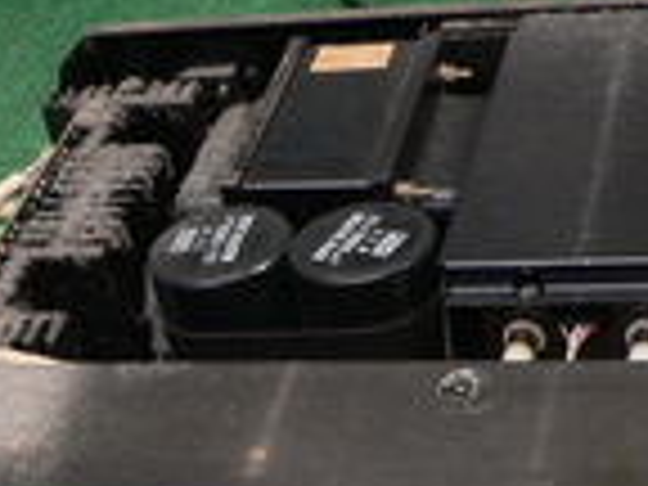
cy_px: 475
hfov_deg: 20.6
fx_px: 1778
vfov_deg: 15.3
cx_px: 436
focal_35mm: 95
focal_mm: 6
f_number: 2.8
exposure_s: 1/20
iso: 200
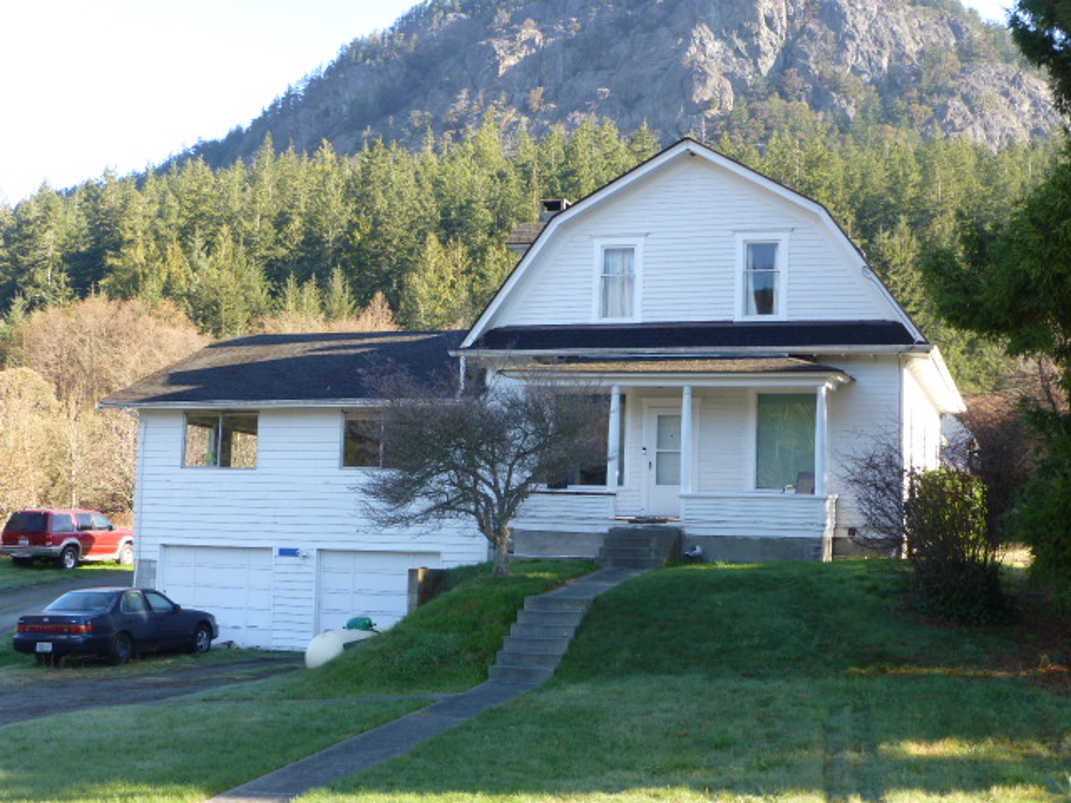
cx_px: 536
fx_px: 1578
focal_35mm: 51
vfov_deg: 28.6
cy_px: 402
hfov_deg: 37.5
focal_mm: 9
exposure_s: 1/125
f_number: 4.4
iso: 100
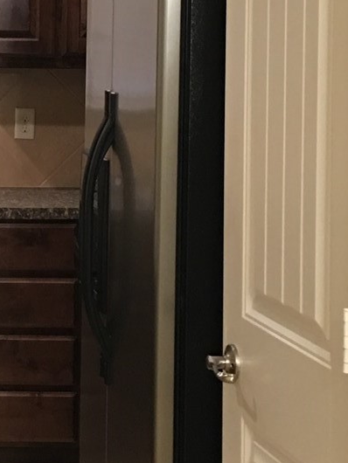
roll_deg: -1.2
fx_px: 1500
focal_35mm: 112
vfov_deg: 17.4
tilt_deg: -1.4
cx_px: -187
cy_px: 77
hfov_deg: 12.5
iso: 80
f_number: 2.2
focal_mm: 4.15
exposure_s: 1/10
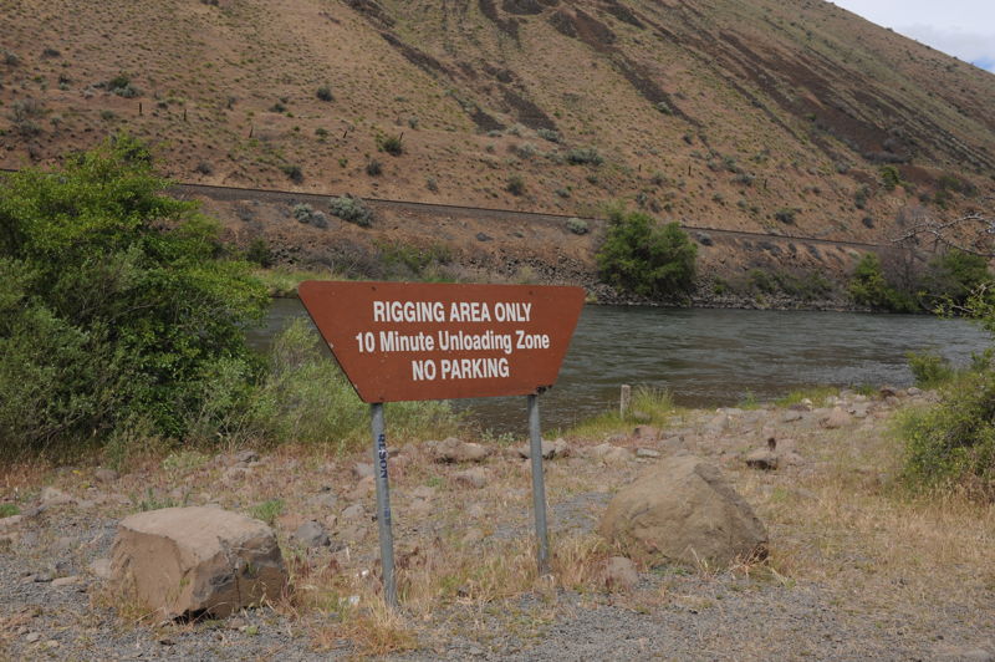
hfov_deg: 54.5
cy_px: 331
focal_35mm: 35
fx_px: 967
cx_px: 498
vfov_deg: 37.8
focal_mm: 35
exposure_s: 1/400
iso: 200
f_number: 10
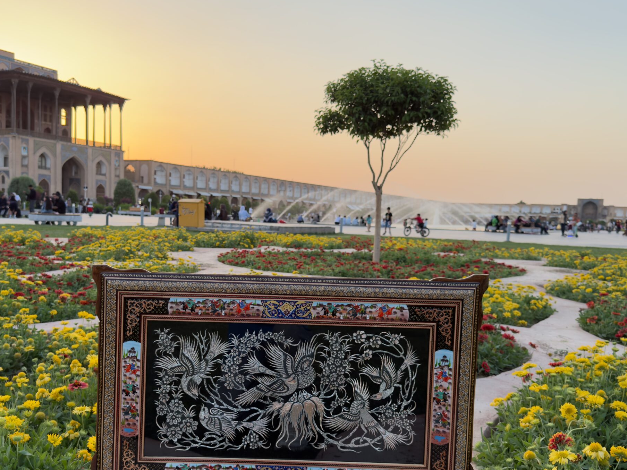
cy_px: 291
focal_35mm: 34
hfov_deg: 53.7
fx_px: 616
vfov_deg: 41.5
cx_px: 263
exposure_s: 1/608
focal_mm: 6.76
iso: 80
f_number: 1.78
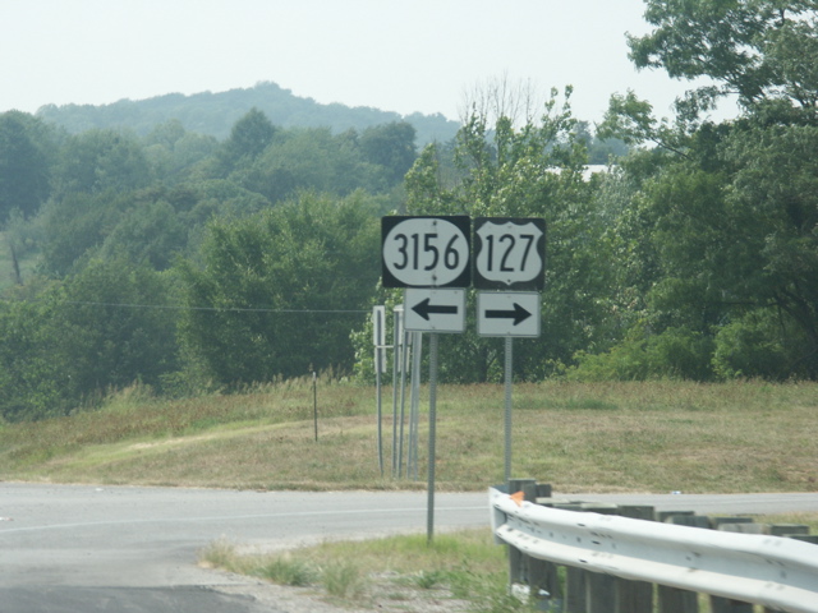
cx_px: 409
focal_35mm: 199
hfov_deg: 9.9
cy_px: 306
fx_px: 4703
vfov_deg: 7.5
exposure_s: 1/250
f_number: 6.7
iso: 100
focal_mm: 50.48
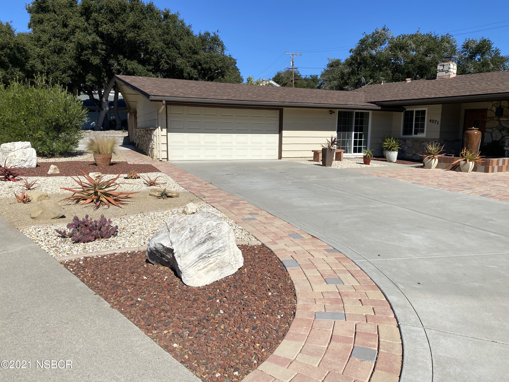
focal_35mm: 26
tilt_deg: -8.3
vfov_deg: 53.1
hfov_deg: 67.3
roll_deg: -1.2
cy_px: 191
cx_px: 254
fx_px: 382
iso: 32
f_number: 1.8
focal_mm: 4.25
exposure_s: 1/5025
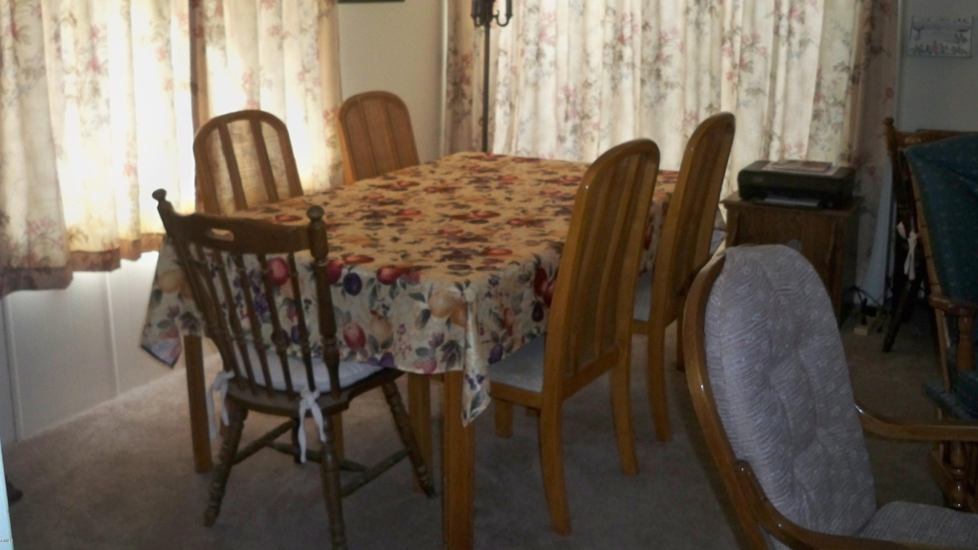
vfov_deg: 30.2
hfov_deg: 51.6
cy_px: 189
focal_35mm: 39
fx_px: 1011
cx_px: 481
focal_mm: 6.3
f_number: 3.1
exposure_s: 1/60
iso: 320
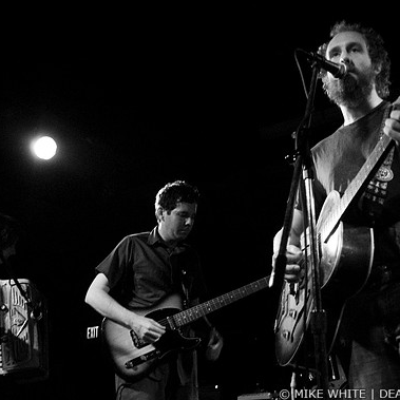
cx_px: 208
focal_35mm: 39
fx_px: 510
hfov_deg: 42.8
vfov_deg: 42.8
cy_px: 199
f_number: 2.8
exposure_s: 1/50
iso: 800
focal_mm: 20
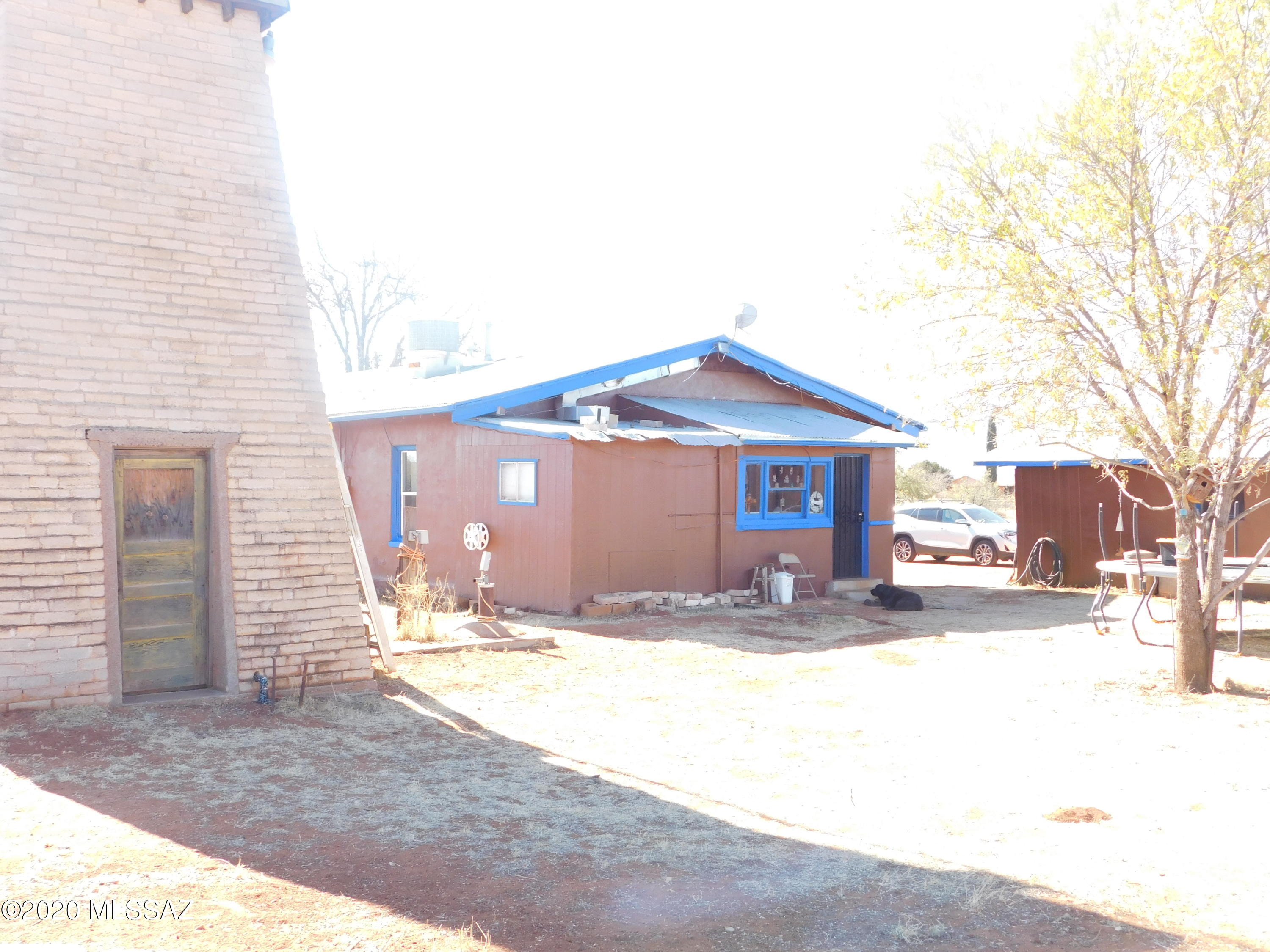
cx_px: 635
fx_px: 1321
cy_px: 476
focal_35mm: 36
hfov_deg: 51.4
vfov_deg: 39.7
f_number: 3.5
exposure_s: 1/160
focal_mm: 6.3
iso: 125
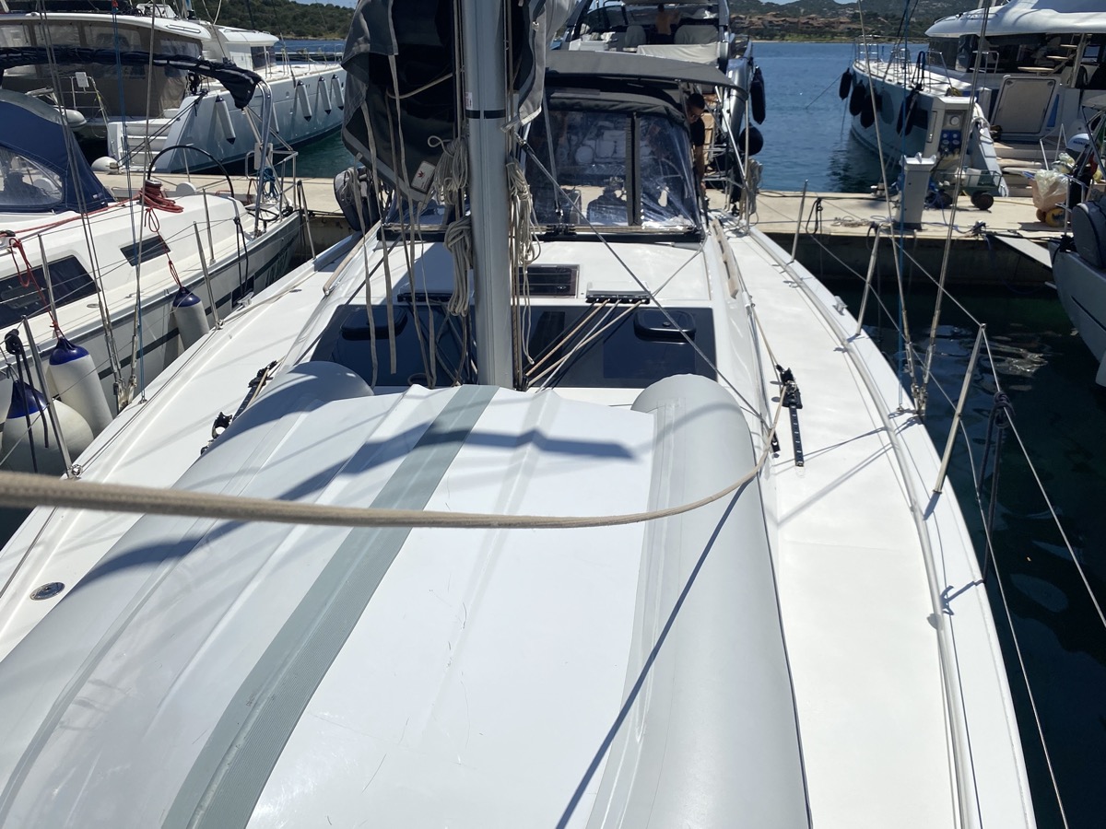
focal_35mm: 26
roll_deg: -1.1
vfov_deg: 53.1
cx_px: 553
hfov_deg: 67.3
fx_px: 831
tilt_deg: -24.6
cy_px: 414
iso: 40
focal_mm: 4.25
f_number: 1.8
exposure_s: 1/14286
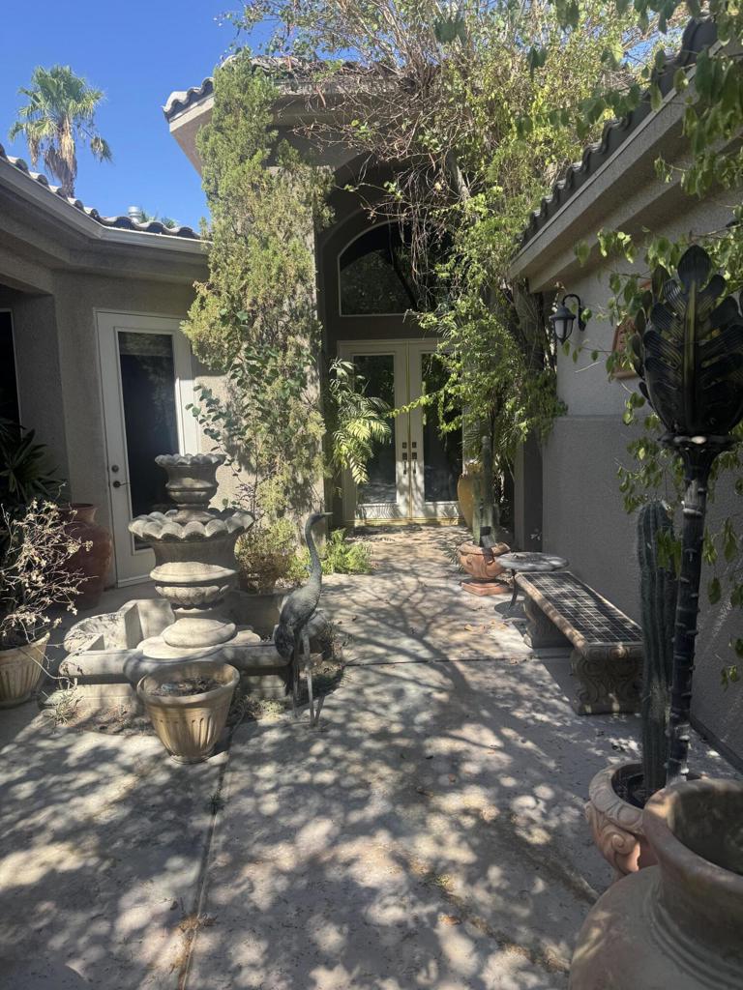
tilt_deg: -6.4
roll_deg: +1.3
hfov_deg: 56.8
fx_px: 687
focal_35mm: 24
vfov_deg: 71.6
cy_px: 495
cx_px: 372
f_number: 1.78
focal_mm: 6.76
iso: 80
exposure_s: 1/995
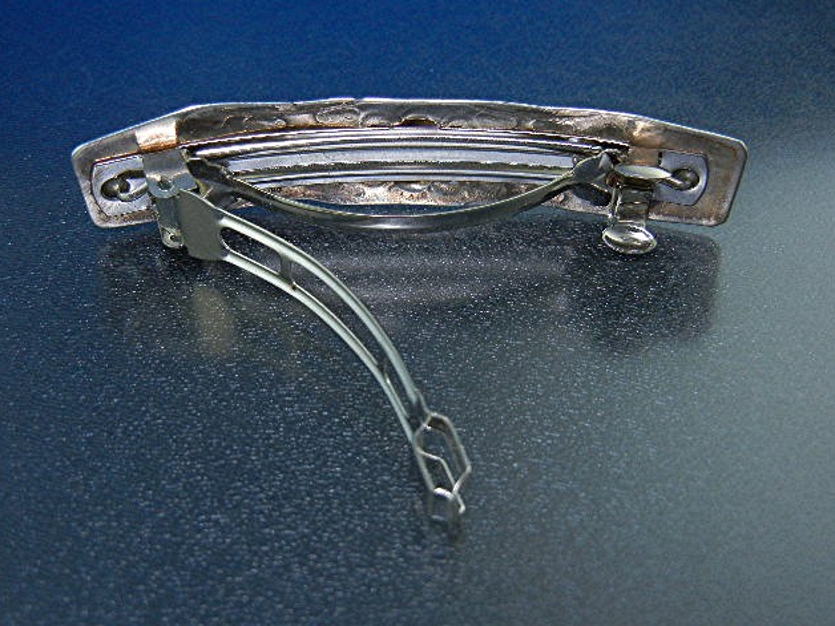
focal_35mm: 53
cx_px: 423
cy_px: 308
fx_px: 1278
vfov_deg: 27.5
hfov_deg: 36.2
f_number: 3.9
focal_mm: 9.3
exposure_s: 1/30
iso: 200
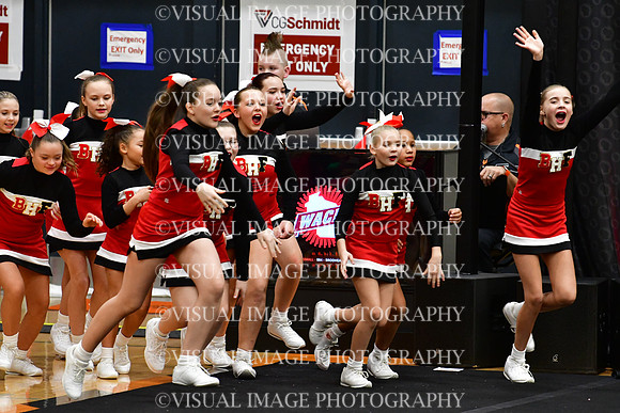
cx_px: 310
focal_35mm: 300
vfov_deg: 4.6
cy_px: 206
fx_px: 5168
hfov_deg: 6.9
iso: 5000
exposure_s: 1/500
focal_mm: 200
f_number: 3.5
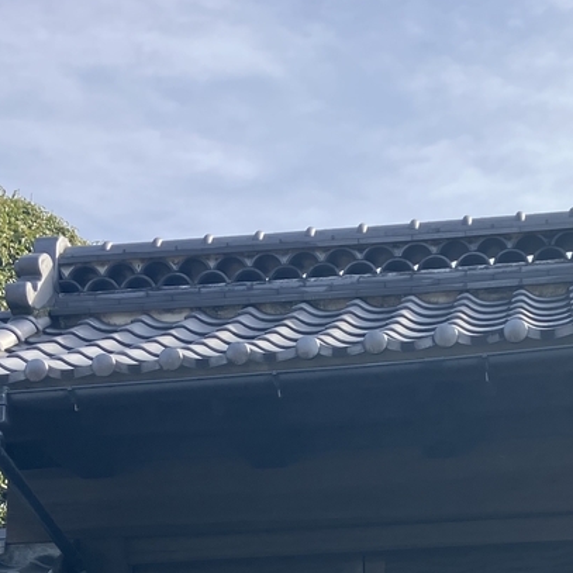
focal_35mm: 73
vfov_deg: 22.7
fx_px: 1367
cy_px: 584
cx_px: 432
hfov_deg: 23.4
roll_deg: -0.1
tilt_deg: +13.4
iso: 32
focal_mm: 3.99
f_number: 1.8
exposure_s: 1/725
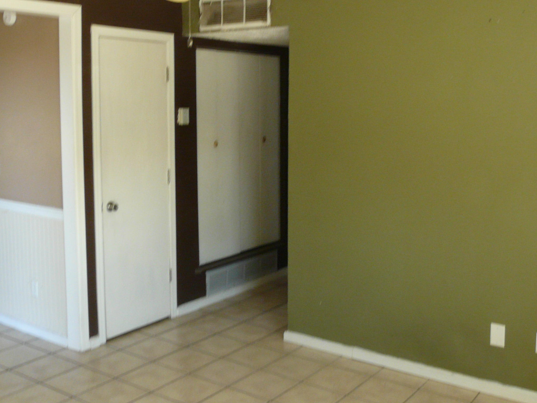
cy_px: 159
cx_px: 282
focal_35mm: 41
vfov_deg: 35.0
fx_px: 636
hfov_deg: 45.8
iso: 200
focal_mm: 4.6
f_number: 5
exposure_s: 1/13
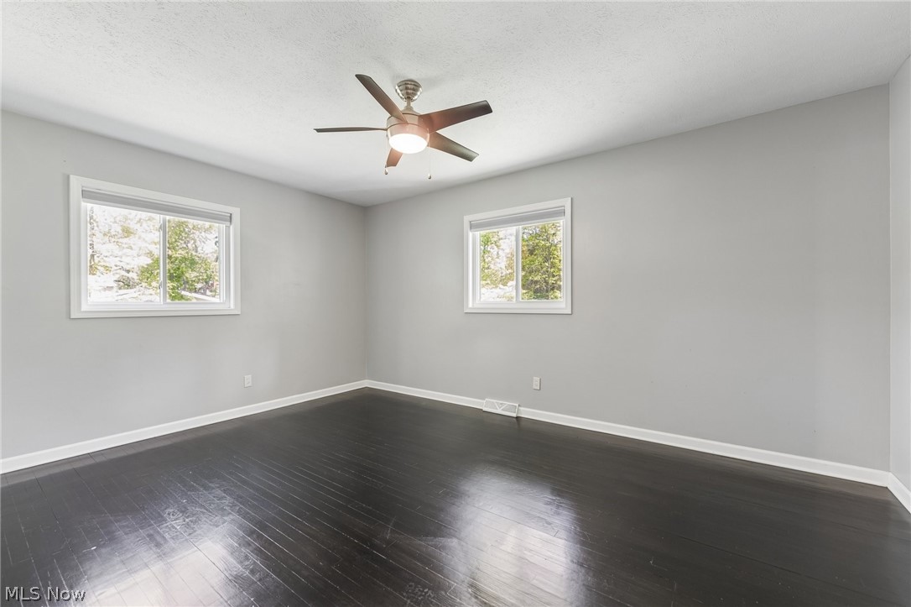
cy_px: 304
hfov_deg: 104.3
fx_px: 354
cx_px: 456
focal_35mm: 14
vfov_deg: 81.2
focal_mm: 14
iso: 200
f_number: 3.5
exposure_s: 1/13
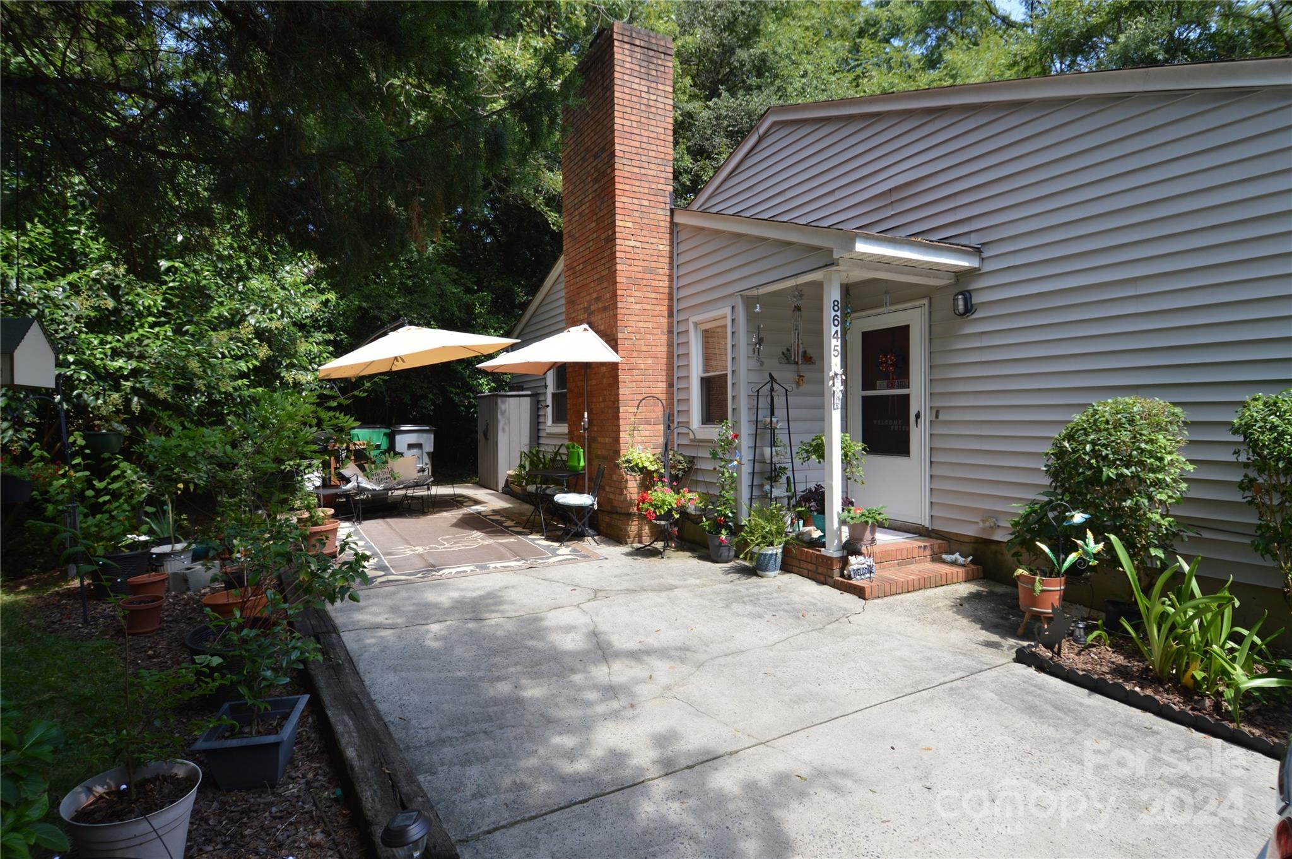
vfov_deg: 67.3
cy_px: 430
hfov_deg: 90.1
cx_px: 646
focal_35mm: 18
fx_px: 645
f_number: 7.1
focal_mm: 12
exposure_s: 1/125
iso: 100
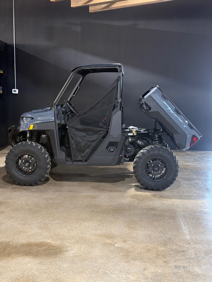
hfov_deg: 30.3
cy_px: 141
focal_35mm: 48
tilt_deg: -6.3
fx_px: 392
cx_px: 106
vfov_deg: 39.7
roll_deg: -2.9
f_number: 1.78
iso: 160
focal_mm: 6.76
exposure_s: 1/60
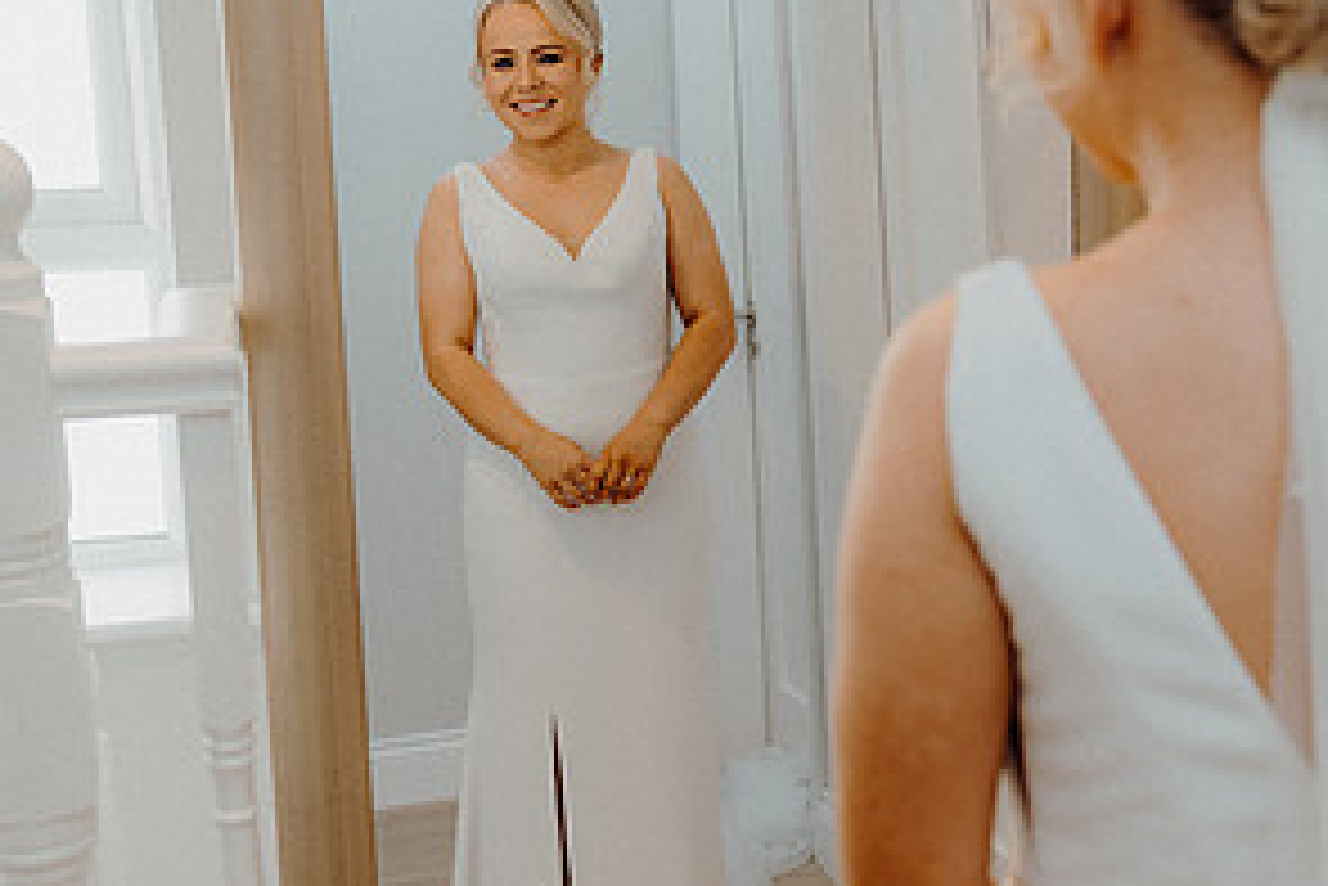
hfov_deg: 31.9
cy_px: 380
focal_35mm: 61
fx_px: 2251
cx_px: 1089
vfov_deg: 22.3
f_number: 3.5
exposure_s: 1/160
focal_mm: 31
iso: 400
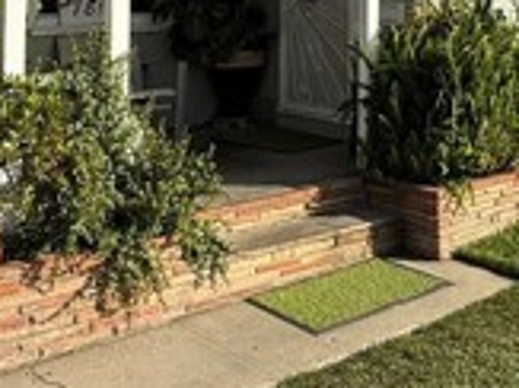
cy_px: -57
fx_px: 824
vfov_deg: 24.4
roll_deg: +0.5
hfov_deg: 34.0
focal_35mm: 55
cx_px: 411
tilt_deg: +3.5
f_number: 2.2
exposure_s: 1/2092
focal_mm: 2.22
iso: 50
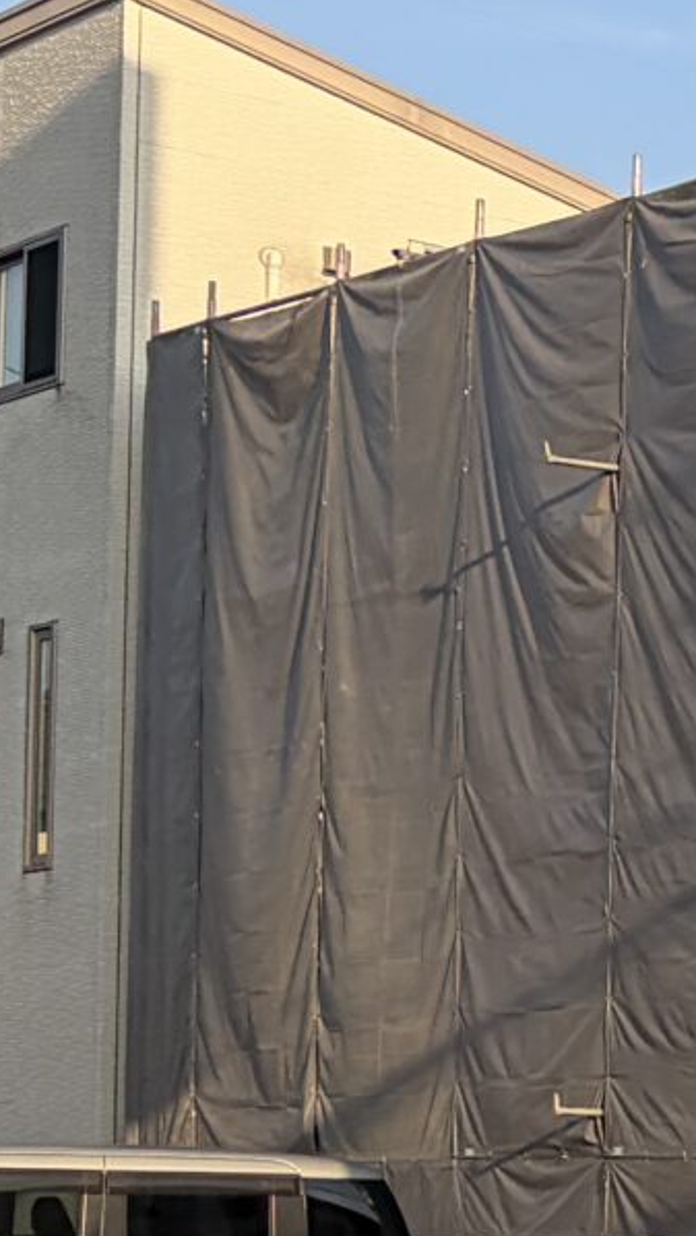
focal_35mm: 121
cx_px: 2551
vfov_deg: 17.3
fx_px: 3969
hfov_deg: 7.7
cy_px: 1261
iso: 50
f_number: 1.6
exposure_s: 1/1953
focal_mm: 5.96
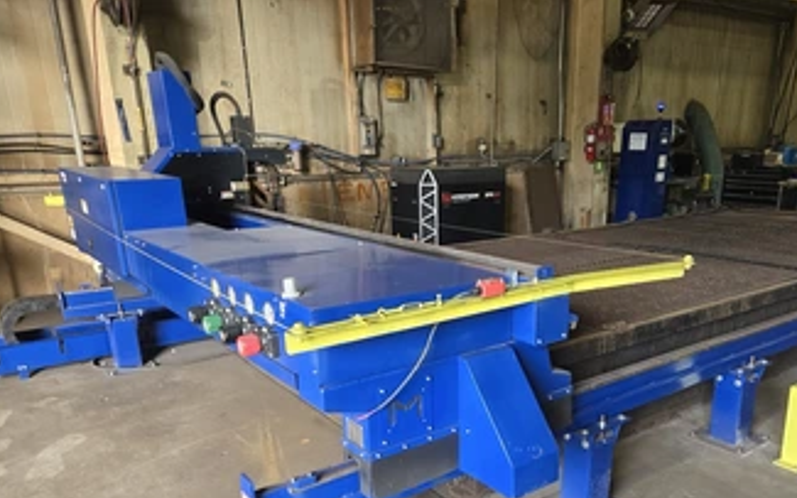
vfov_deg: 40.8
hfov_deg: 62.4
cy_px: 366
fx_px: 652
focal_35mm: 30
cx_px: 476
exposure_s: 1/120
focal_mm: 5.4
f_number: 1.8
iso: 160
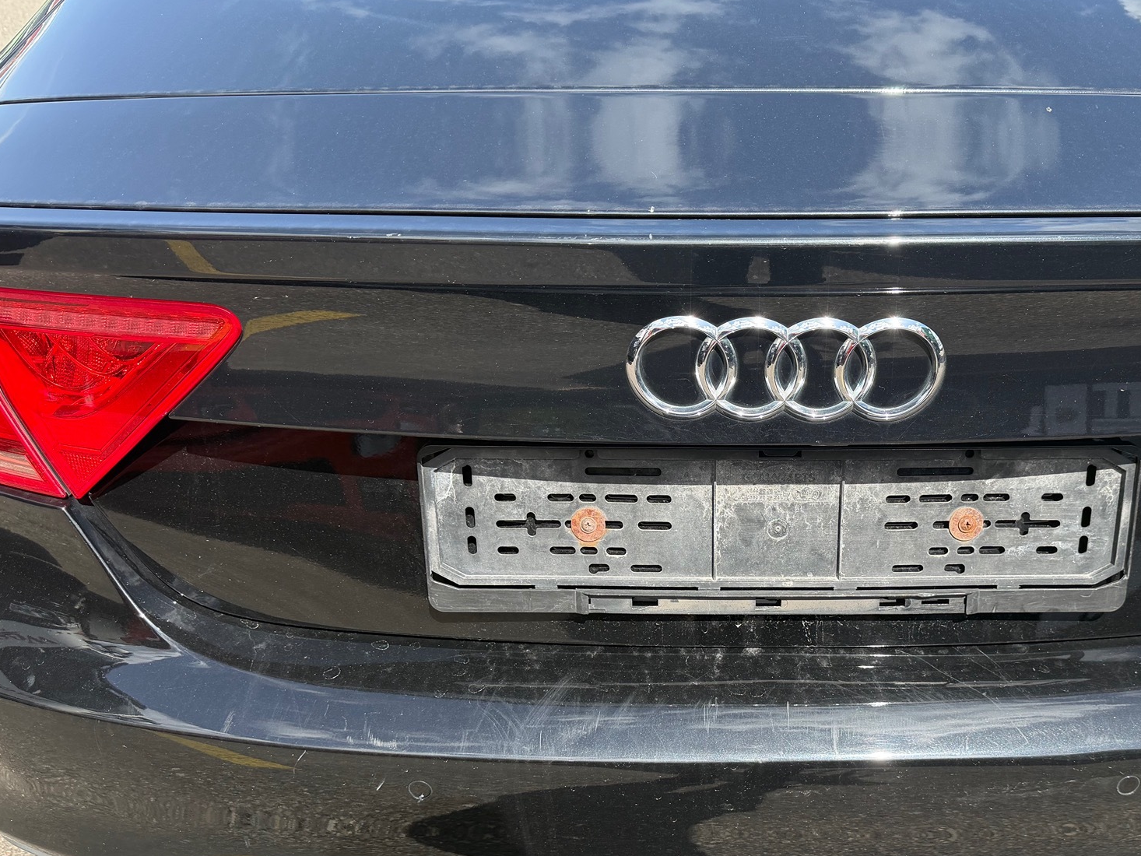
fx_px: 1088
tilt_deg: -33.0
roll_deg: -2.6
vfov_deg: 42.7
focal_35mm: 33
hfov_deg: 54.7
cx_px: 718
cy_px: 531
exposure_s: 1/1770
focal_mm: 6.76
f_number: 1.78
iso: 100
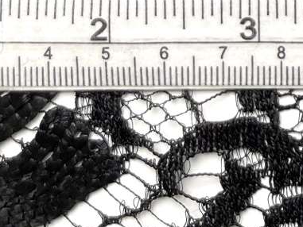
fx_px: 1147
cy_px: -309
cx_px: 452
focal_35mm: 131
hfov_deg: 14.1
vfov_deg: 10.0
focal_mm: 5.1
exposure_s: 1/120
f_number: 1.6
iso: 40
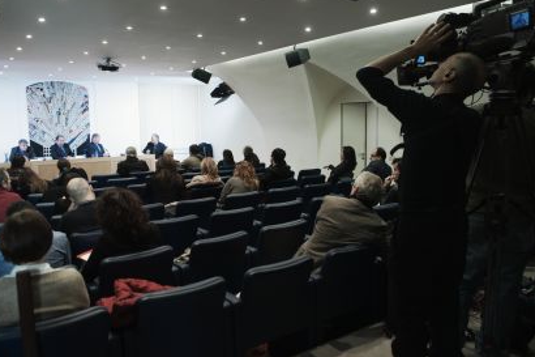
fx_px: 431
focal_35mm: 29
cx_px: 260
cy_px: 177
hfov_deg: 63.7
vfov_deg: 44.9
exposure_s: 1/50
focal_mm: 28
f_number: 4
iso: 1600
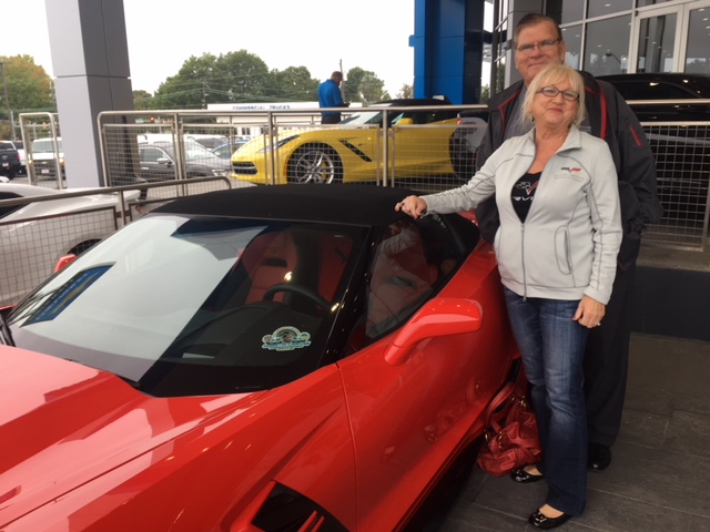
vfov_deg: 48.2
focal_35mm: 29
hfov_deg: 61.7
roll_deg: +1.6
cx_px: 355
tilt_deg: -13.5
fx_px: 595
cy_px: 266
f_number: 2.2
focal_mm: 4.15
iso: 40
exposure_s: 1/120
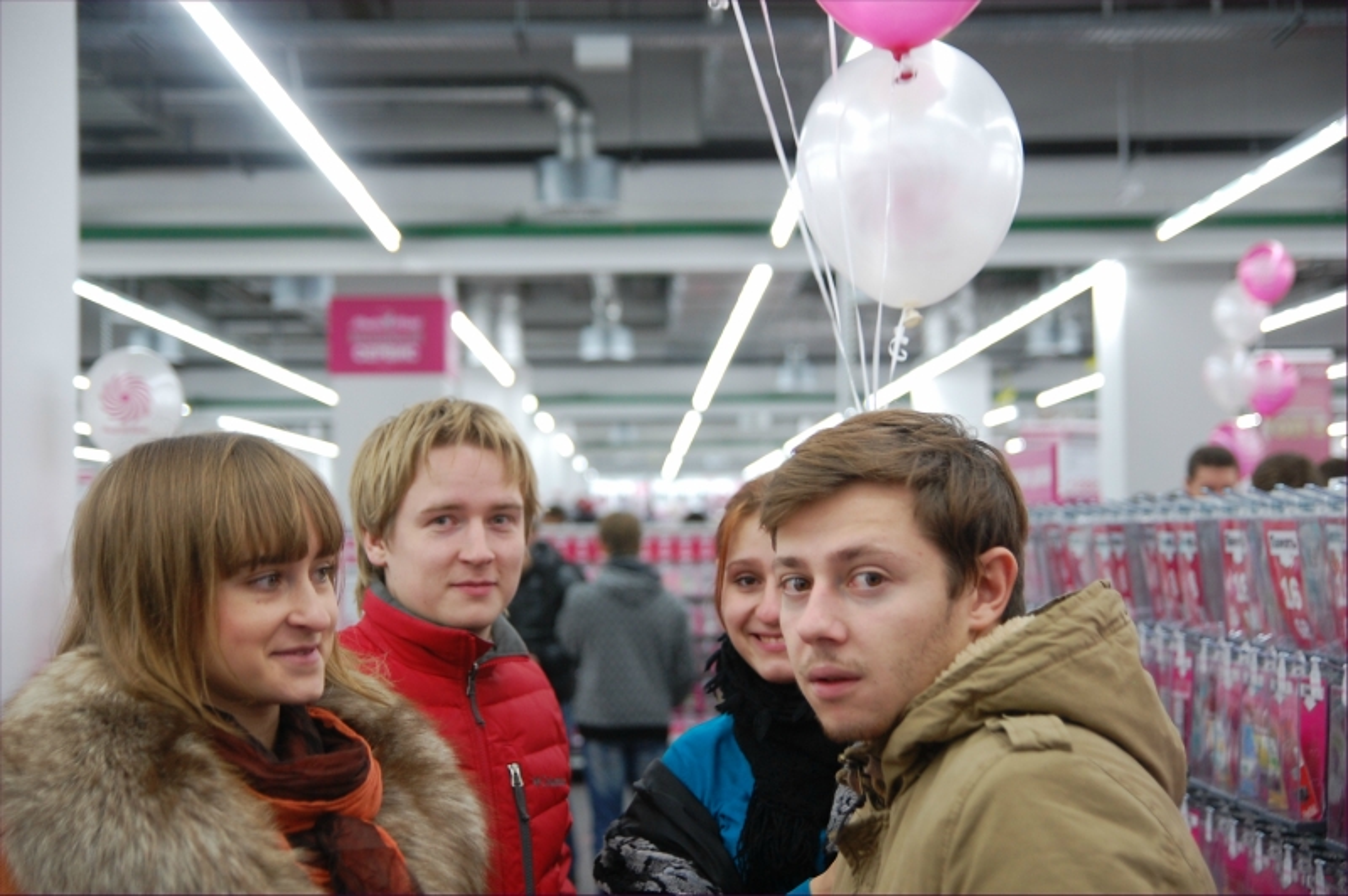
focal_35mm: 60
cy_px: 448
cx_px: 674
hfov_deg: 33.4
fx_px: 2245
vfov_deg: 22.6
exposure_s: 1/100
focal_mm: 40
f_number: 2.8
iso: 400
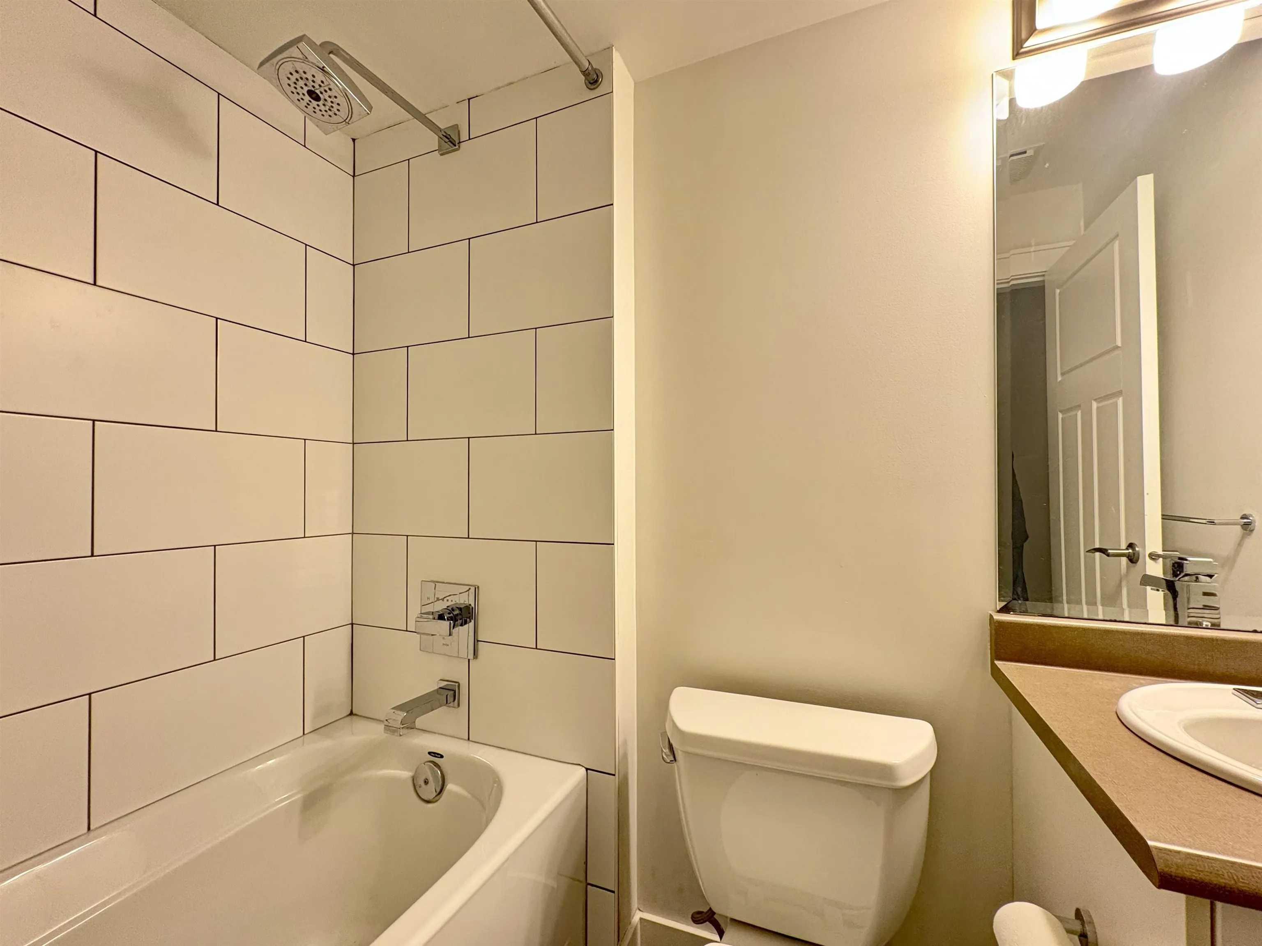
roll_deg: +0.7
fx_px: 510
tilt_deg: +1.9
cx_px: 631
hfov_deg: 102.1
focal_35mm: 14
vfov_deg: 85.7
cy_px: 473
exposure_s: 1/40
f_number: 2.2
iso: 640
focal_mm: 2.22
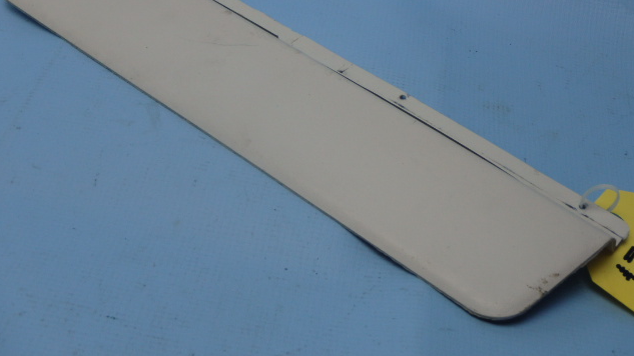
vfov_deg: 22.2
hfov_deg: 38.5
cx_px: 315
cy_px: 141
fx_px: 908
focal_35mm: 54
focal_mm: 8.8
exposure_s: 1/80
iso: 200
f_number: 4.9
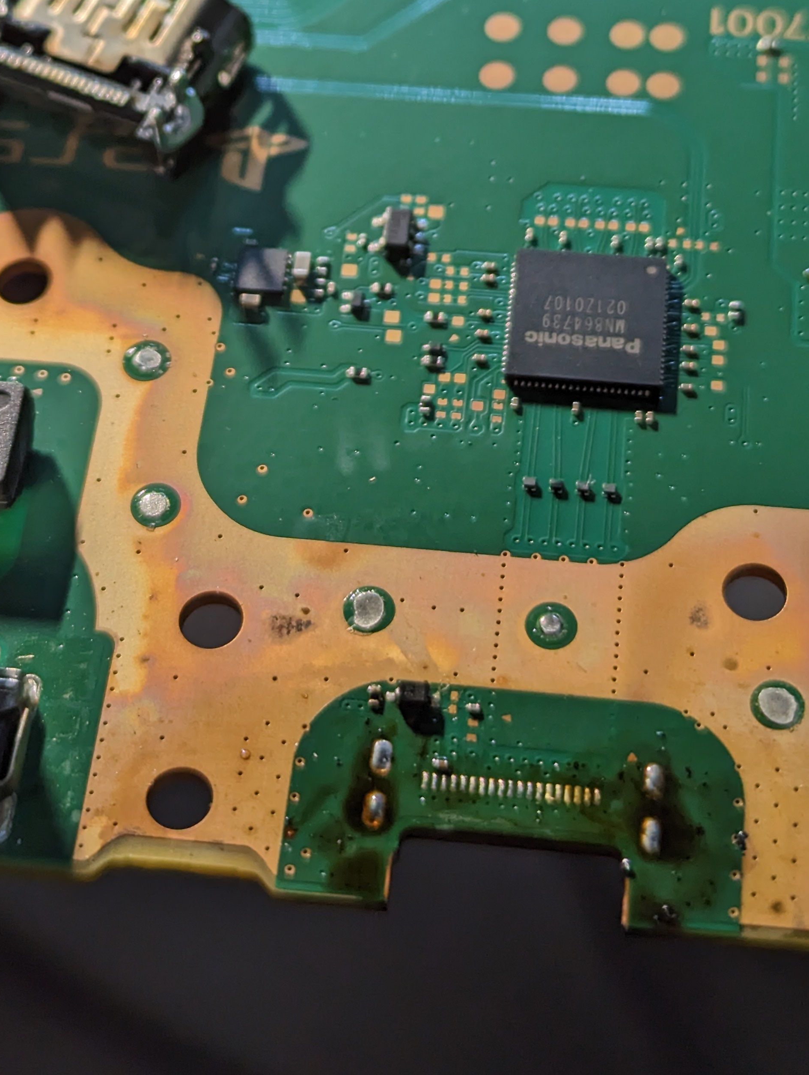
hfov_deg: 18.9
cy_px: 222
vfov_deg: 24.6
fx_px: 2425
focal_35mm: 78
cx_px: 415
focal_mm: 6.81
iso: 103
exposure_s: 1/120
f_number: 1.85
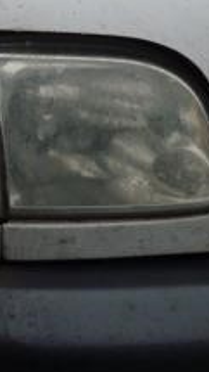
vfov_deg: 14.6
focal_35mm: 146
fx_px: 1438
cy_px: 59
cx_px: 164
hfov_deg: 8.3
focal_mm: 6.3
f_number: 3.1
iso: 80
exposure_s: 1/320
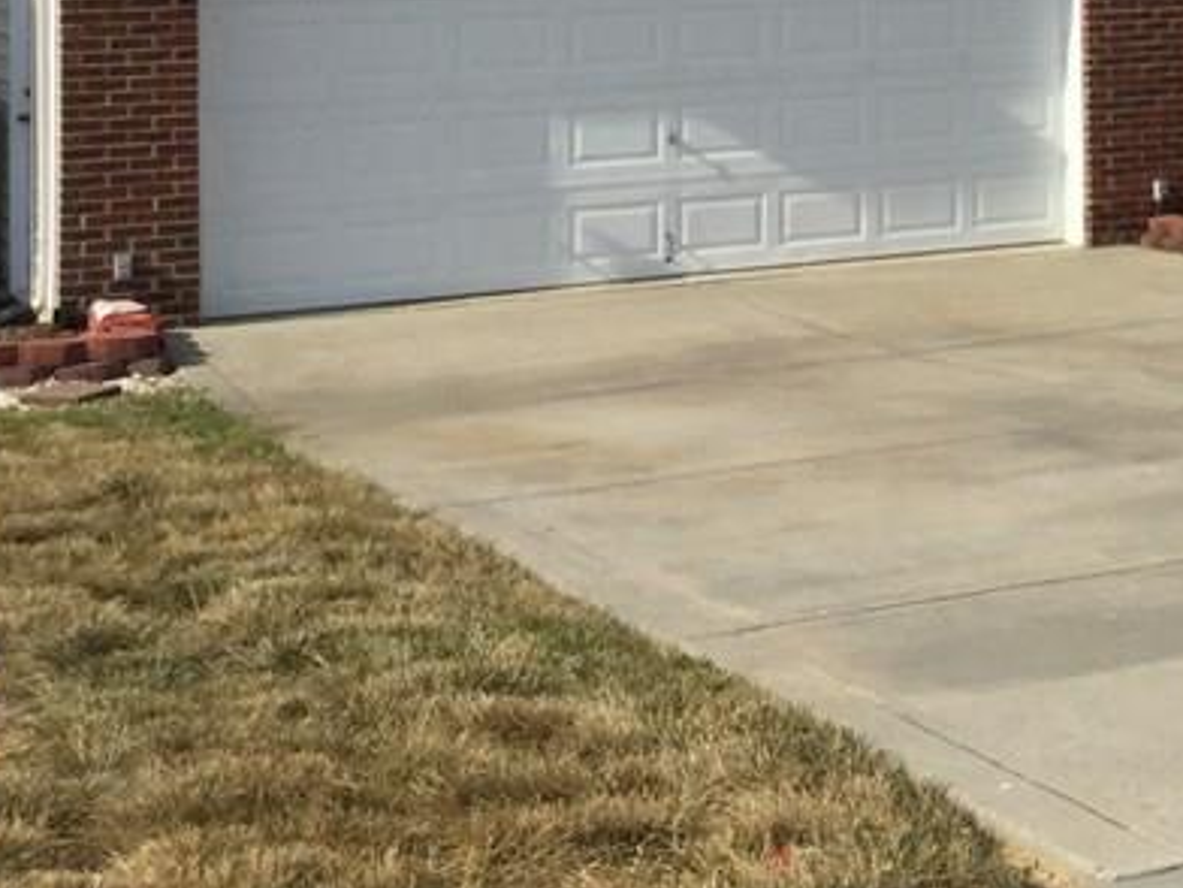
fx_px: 2768
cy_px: -217
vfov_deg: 17.3
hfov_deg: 22.3
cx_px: 1406
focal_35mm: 81
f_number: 2.4
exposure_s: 1/1894
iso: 25
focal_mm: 3.3
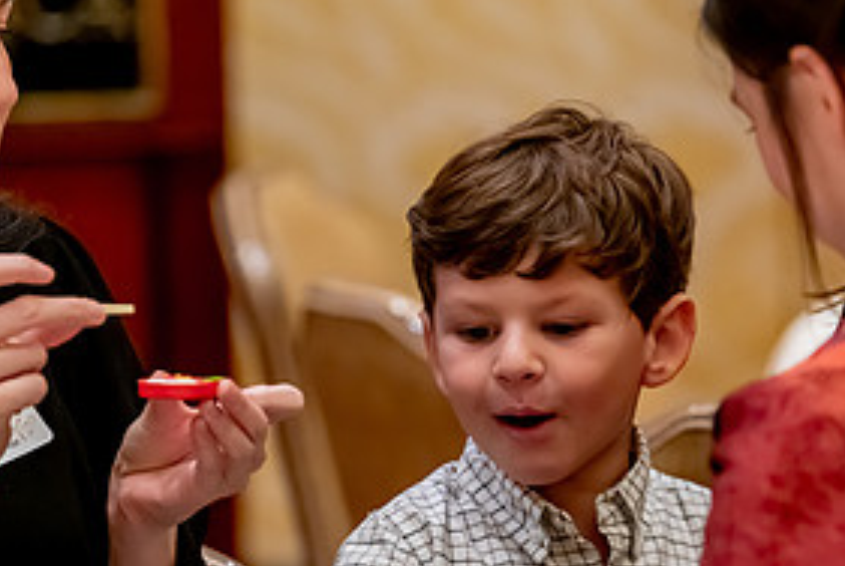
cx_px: 430
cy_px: 408
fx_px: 7754
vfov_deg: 4.2
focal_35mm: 330
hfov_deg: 6.2
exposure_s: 1/200
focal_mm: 160
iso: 5000
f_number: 2.8
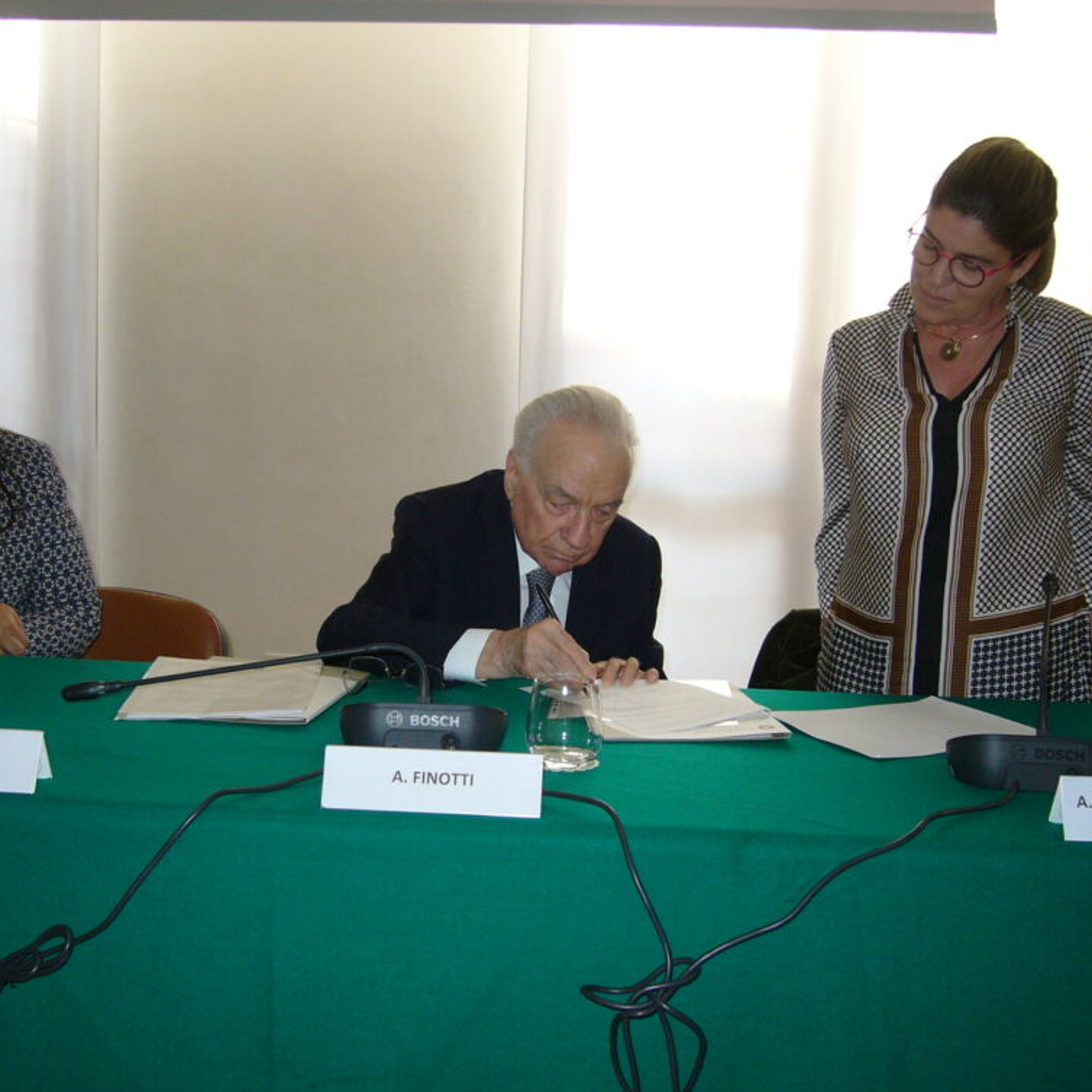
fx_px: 1499
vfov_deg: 40.0
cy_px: 555
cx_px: 534
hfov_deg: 40.0
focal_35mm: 42
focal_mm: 5.8
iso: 100
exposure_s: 1/100
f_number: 2.8
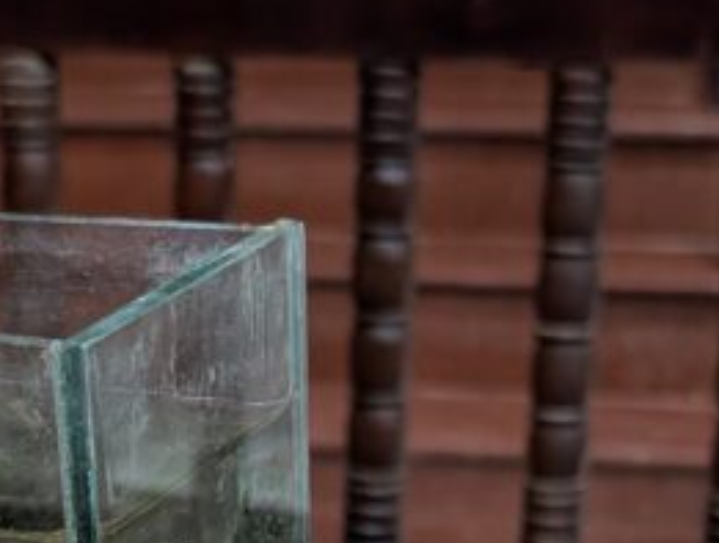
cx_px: 281
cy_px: 781
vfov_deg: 14.8
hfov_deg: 20.8
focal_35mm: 94
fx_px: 1957
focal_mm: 6.9
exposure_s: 1/50
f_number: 1.68
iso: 504
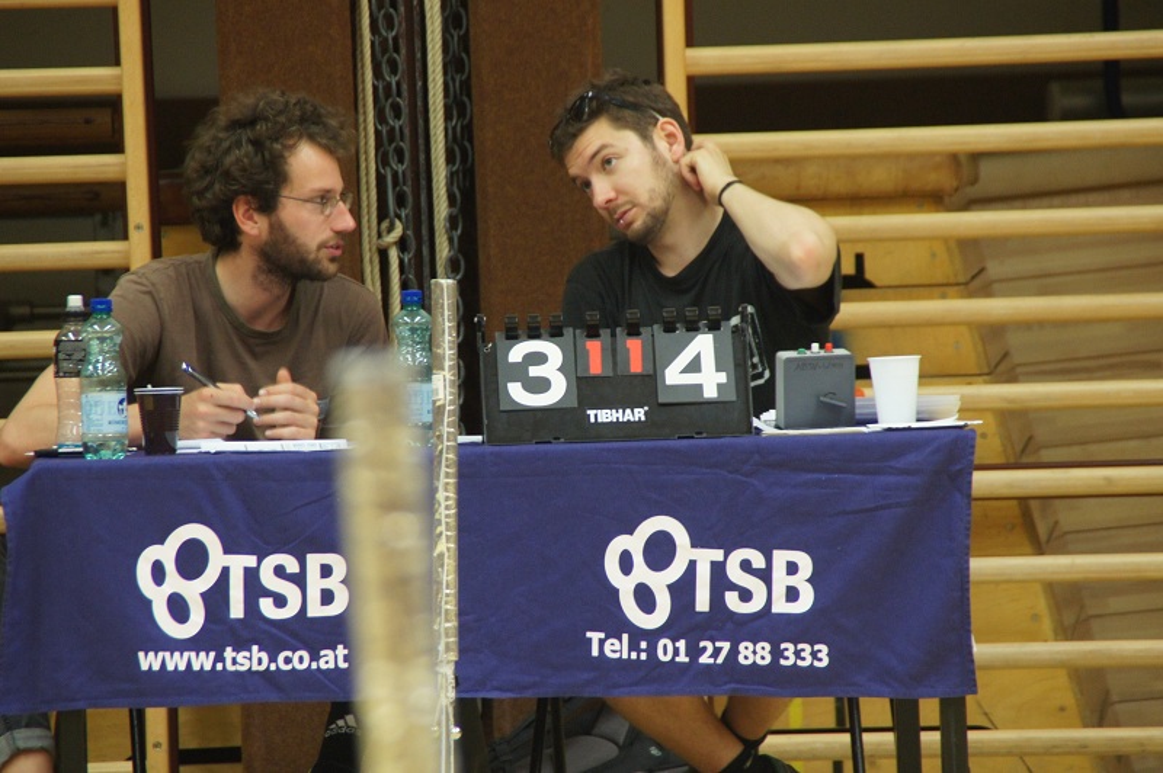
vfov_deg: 4.6
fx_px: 9683
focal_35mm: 300
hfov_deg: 6.9
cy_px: 386
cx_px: 582
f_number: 6.3
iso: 1600
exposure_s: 1/15
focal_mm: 200
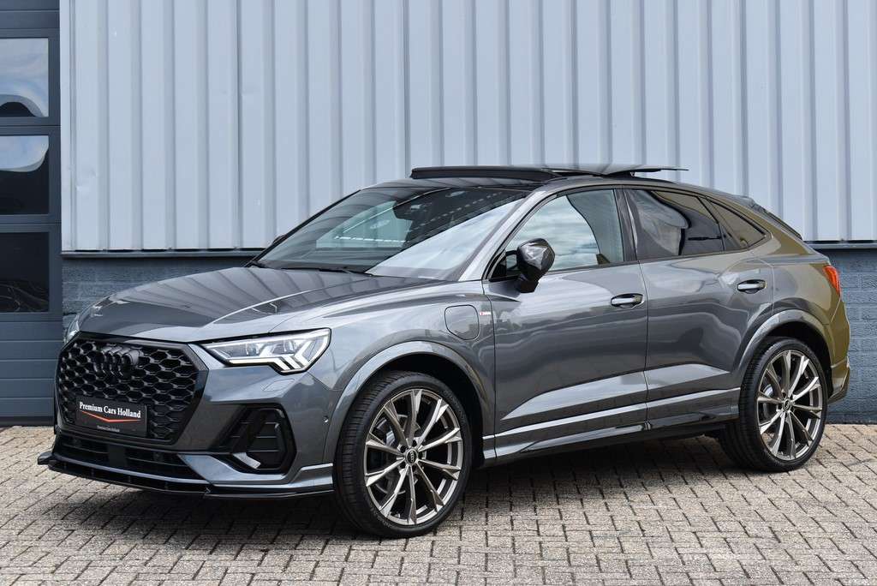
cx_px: 438
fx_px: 1828
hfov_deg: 27.0
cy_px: 293
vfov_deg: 18.2
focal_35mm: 75
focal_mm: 50
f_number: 8
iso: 200
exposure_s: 1/250
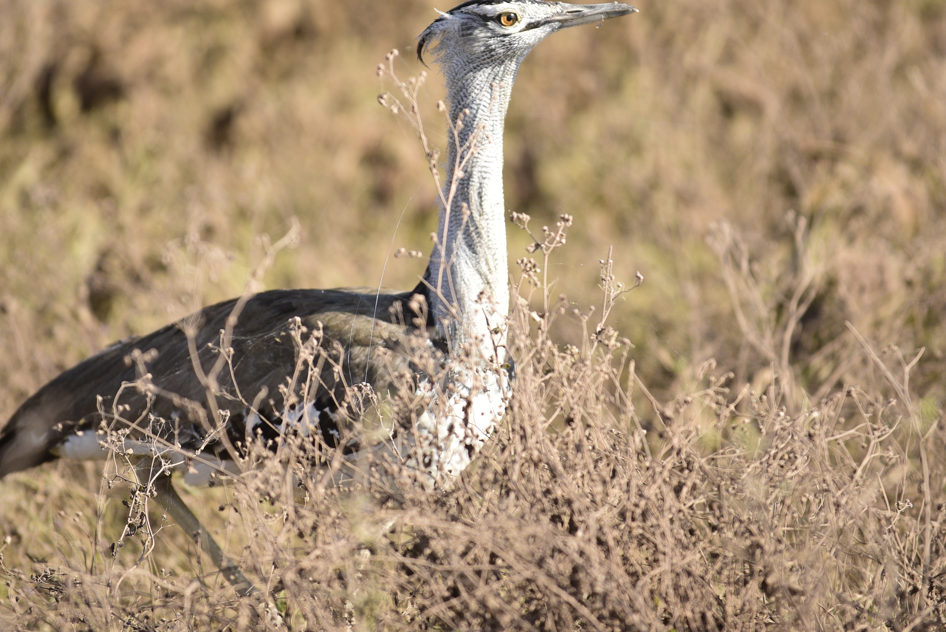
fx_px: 8070
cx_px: 456
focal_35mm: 307
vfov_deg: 4.5
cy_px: 194
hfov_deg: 6.7
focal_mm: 200
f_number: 2.8
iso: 250
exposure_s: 1/2000
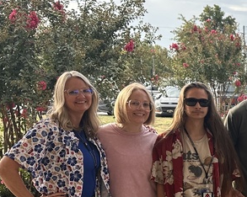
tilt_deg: -8.8
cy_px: 178
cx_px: 375
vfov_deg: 18.4
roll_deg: -1.4
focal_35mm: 82
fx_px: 599
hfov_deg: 20.0
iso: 80
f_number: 1.78
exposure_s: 1/634
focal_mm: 6.86
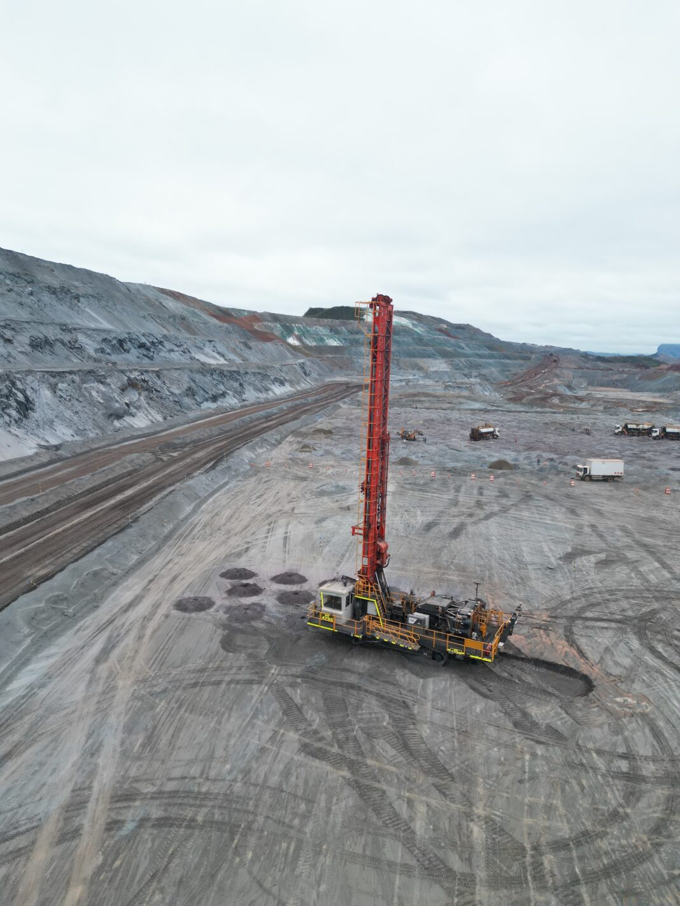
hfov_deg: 56.8
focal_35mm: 24
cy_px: 453
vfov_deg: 71.6
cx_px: 340
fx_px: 629
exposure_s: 1/1250
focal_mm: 6.72
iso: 200
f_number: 1.7
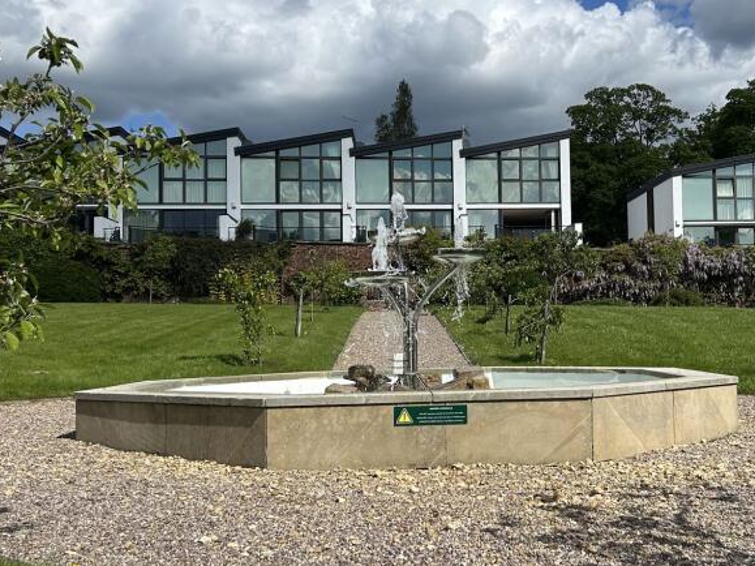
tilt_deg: +2.7
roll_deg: +1.0
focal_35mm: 46
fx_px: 1003
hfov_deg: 40.7
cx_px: 507
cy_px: 271
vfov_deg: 31.5
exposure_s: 1/7463
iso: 50
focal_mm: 5.7
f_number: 1.5
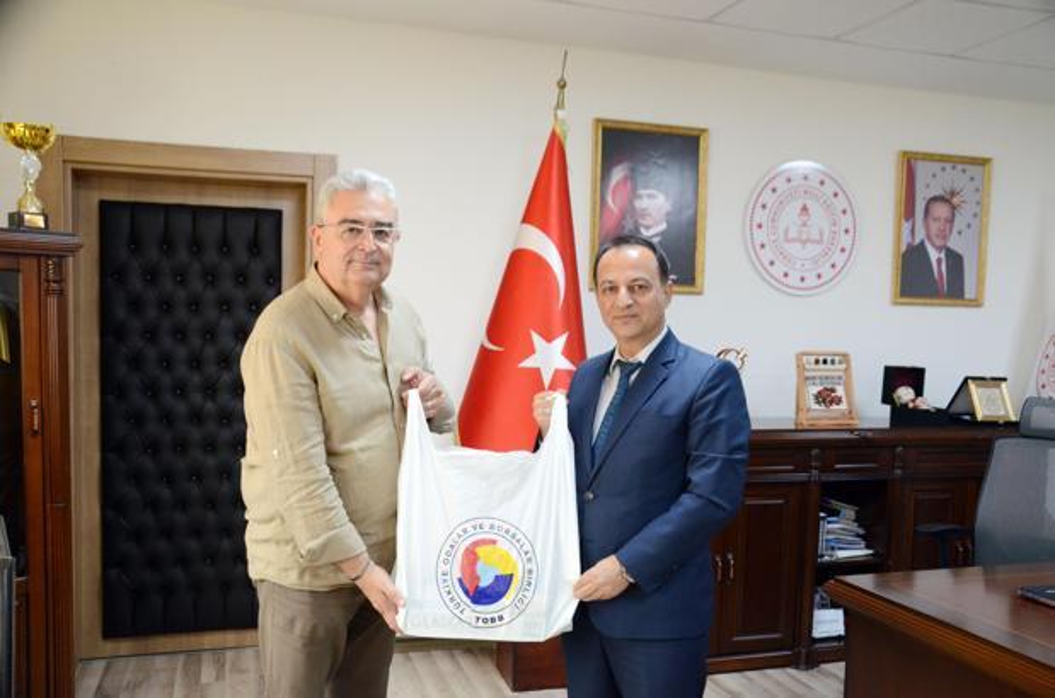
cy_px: 349
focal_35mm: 33
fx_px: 965
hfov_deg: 57.3
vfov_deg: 39.8
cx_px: 528
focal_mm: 22
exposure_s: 1/100
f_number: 5
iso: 1600
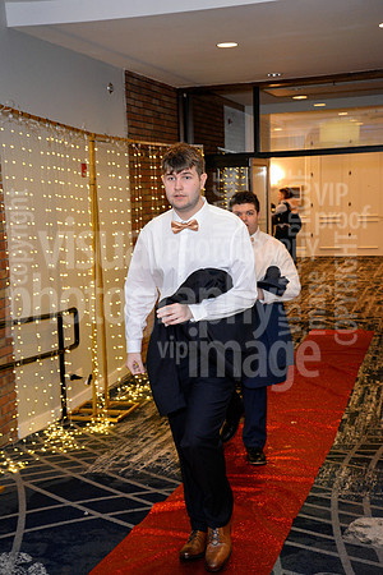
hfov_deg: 28.1
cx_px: 192
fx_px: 766
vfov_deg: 41.1
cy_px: 288
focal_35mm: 48
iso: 3200
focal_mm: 48
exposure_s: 1/125
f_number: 5.6
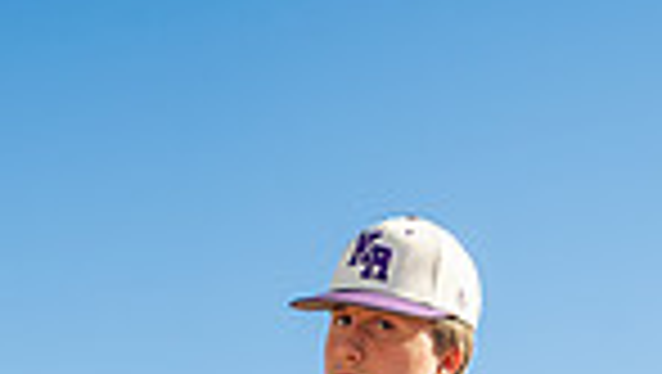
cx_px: 266
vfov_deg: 8.6
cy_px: 987
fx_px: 2196
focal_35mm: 125
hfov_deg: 17.1
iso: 100
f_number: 5.6
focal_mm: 39
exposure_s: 1/125
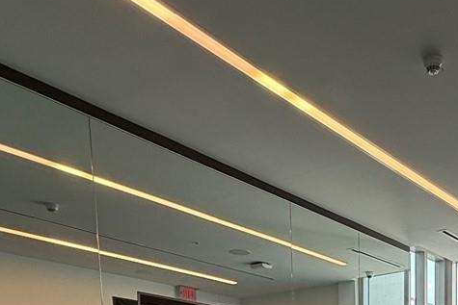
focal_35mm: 49
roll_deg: +1.9
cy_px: 501
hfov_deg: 39.1
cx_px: 354
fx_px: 624
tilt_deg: -7.8
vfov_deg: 21.3
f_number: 2.2
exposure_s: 1/207
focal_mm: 2.22
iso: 64
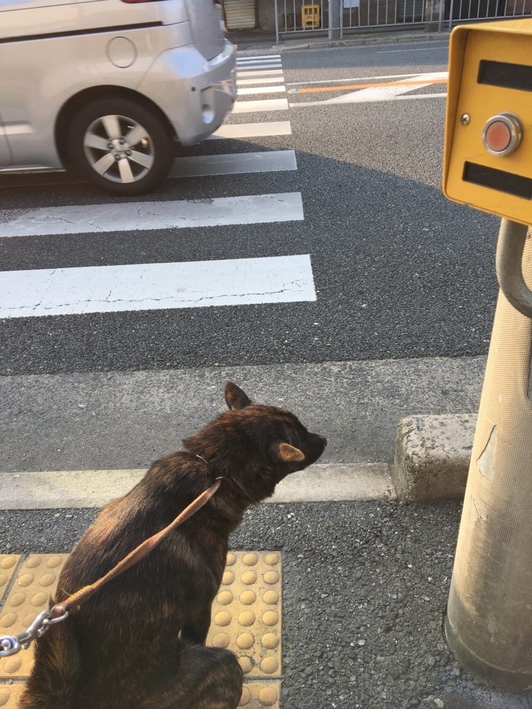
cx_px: 266
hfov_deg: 48.2
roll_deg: +3.6
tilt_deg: -32.1
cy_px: 354
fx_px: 594
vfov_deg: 61.7
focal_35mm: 29
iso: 25
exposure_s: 1/346
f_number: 2.2
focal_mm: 4.15
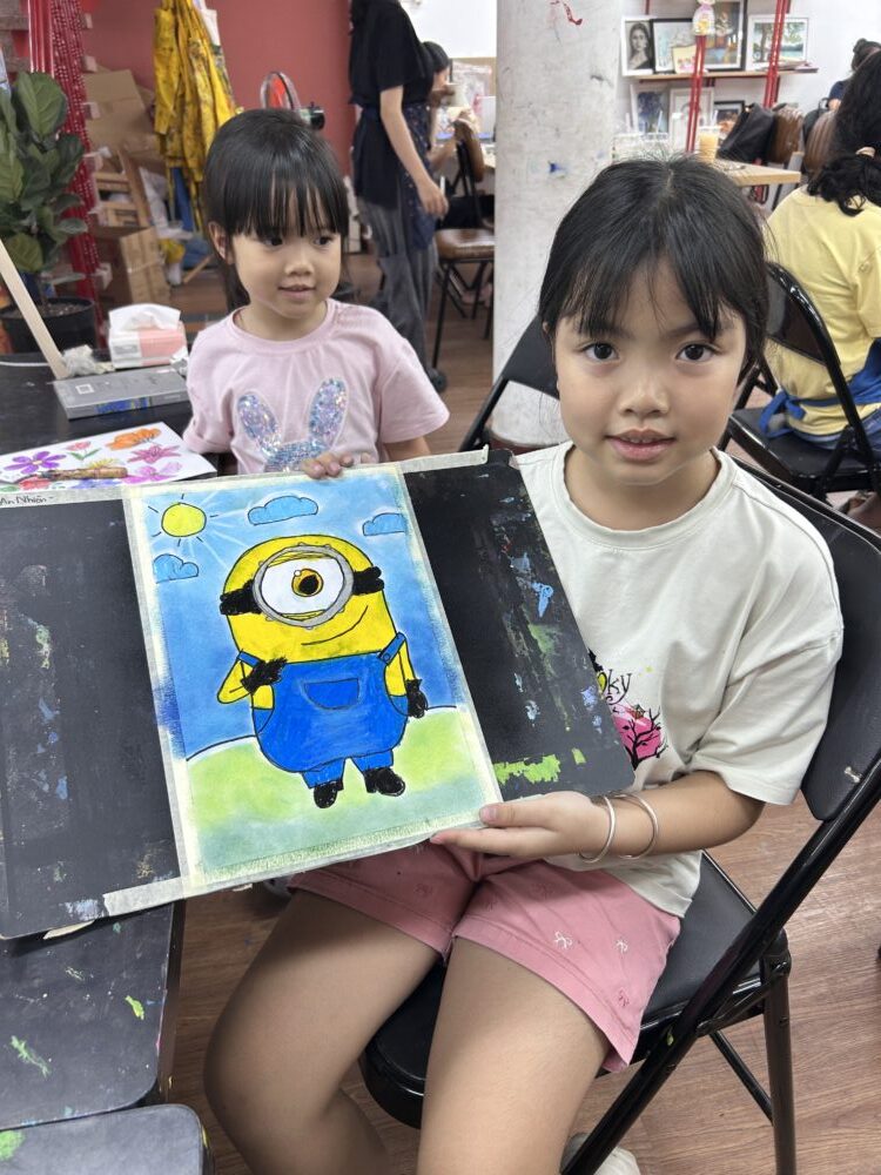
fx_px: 882
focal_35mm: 26
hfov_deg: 53.1
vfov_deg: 67.3
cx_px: 440
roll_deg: +0.7
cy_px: 588
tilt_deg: -29.2
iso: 50
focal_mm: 5.7
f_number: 1.5
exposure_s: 1/100
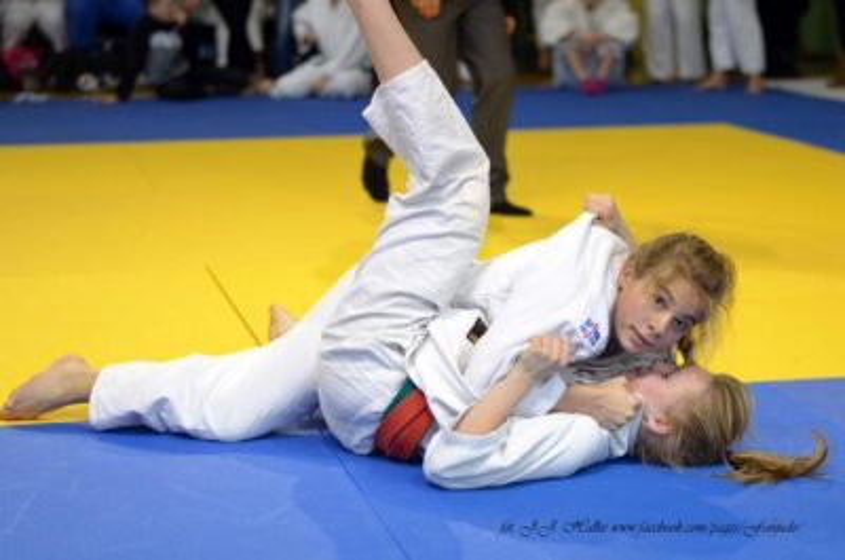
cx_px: 422
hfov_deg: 27.0
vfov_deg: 18.1
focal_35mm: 75
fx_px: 1757
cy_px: 280
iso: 500
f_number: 2.2
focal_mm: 50
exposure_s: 1/500
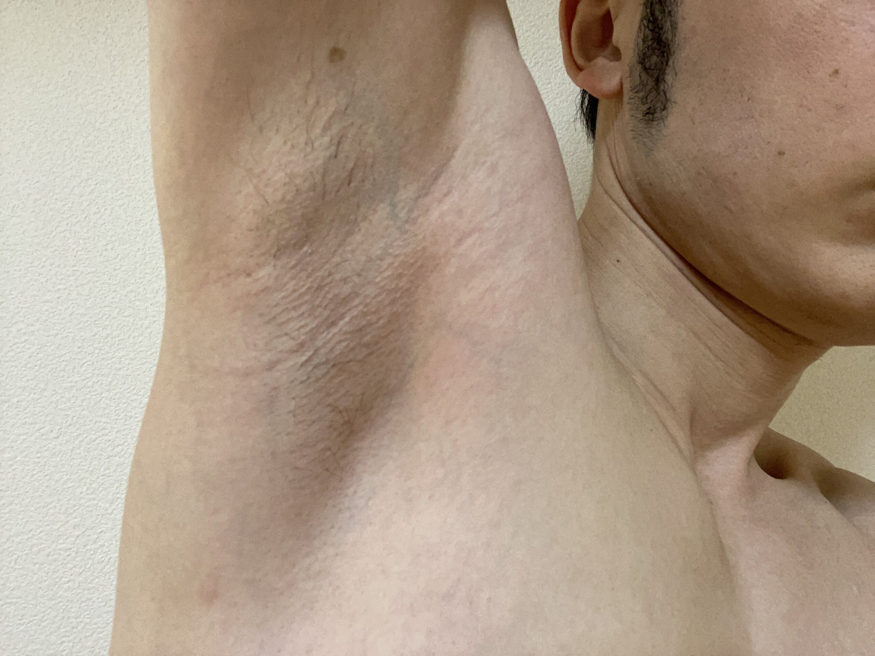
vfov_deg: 58.9
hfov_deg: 73.9
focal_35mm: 23
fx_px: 581
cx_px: 438
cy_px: 328
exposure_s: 1/50
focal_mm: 2.71
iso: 320
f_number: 2.2
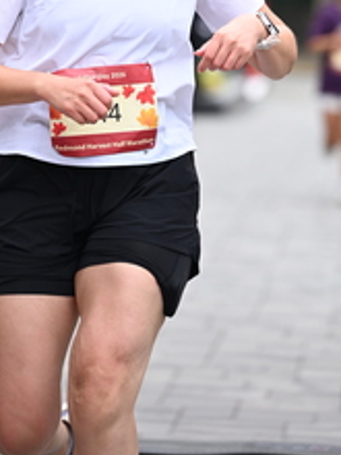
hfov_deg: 5.1
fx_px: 3796
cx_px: 160
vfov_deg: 6.8
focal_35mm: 289
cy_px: -91
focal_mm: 120
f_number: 2.8
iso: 640
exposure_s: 1/2000
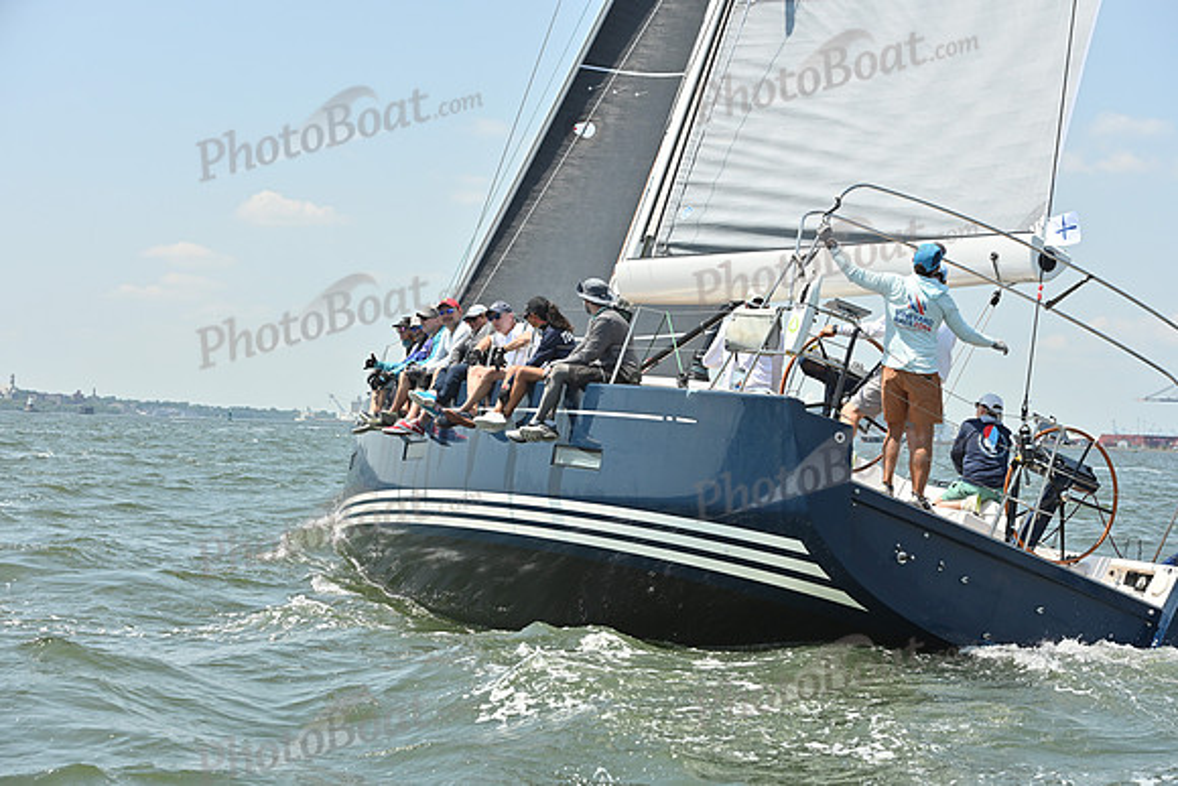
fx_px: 2291
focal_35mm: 70
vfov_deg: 19.5
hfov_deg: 28.8
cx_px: 589
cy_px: 393
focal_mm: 70
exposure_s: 1/1250
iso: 320
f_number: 7.1
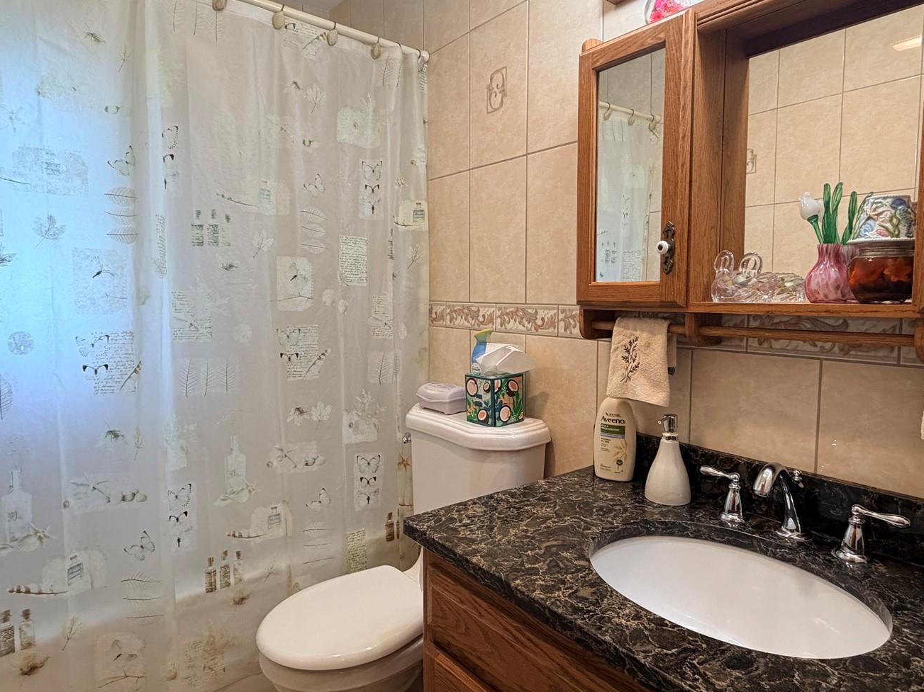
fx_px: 587
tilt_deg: -4.3
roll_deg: +0.3
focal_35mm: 22
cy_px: 340
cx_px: 496
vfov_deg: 61.1
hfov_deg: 76.3
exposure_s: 1/120
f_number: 2.2
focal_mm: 2.22
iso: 160
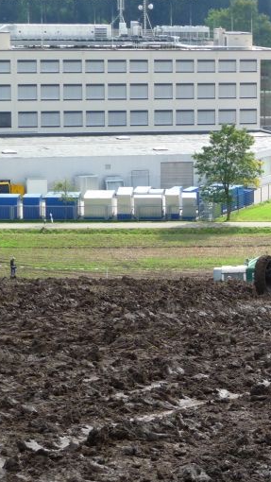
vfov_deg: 13.1
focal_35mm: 164
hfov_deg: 7.3
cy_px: 258
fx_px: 2094
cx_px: 364
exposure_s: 1/200
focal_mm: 16.3
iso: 100
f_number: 4.7
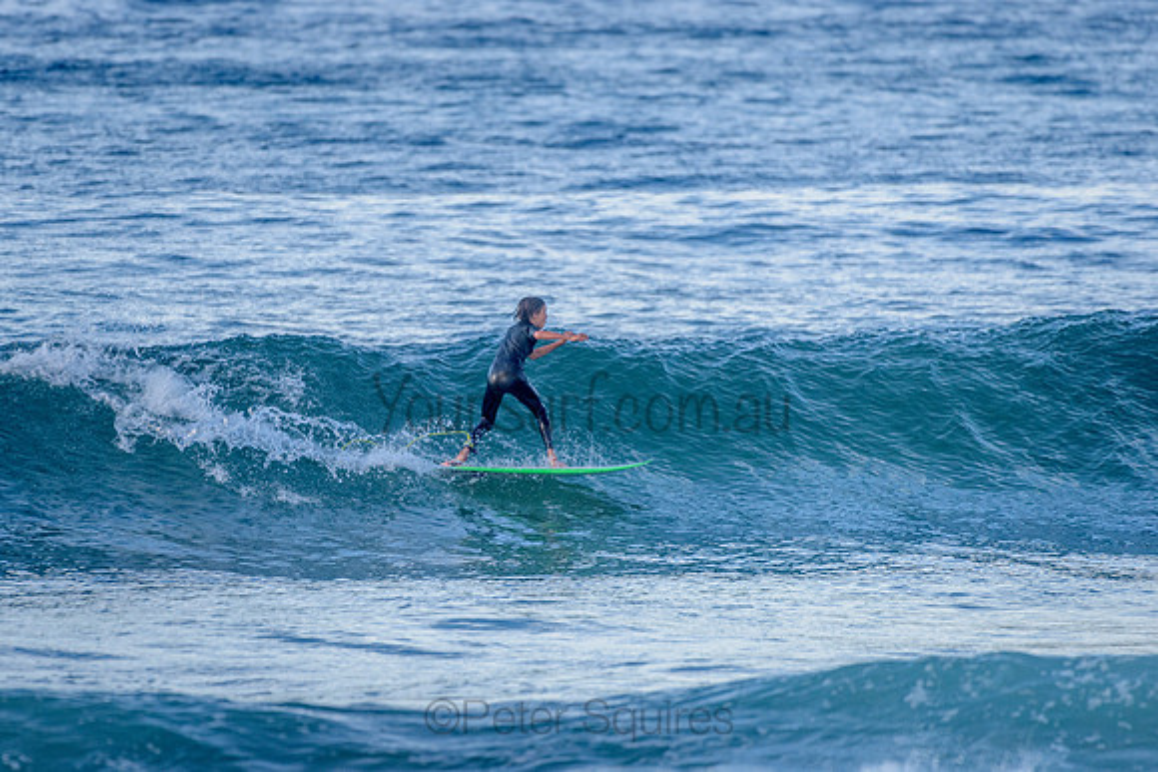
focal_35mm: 613
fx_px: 19720
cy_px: 412
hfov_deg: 3.4
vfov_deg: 2.2
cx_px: 448
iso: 360
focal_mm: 500
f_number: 5.6
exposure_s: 1/1250
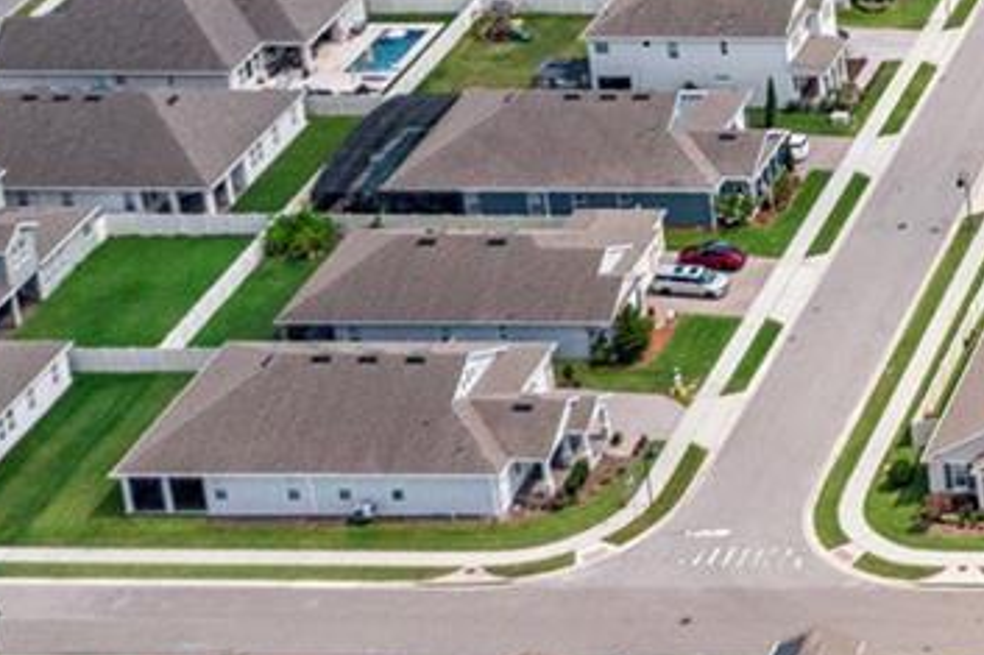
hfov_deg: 13.7
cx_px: 1968
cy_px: -461
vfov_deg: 10.3
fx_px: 3470
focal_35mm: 127
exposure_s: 1/3200
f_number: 2.8
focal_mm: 10.3
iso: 100
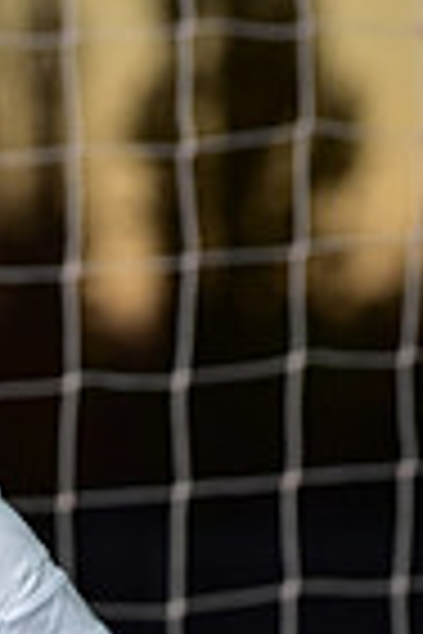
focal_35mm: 679
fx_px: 11966
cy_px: 989
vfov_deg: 3.0
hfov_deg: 2.0
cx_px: -227
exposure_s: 1/200
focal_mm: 165
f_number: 4.5
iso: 250
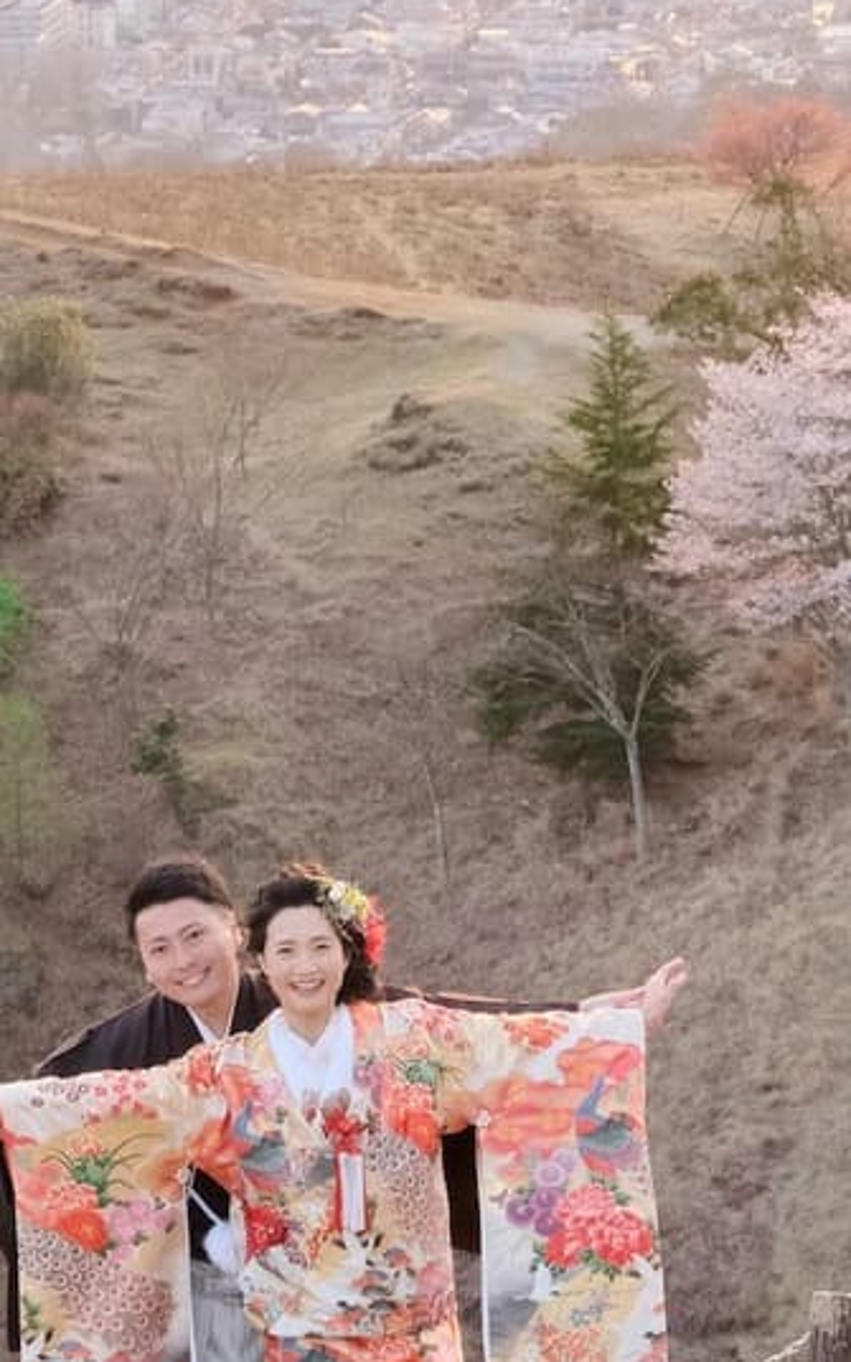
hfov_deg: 7.8
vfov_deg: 12.5
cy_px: 661
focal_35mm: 167
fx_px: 6197
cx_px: 203
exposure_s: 1/100
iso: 1600
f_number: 9
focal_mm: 40.7
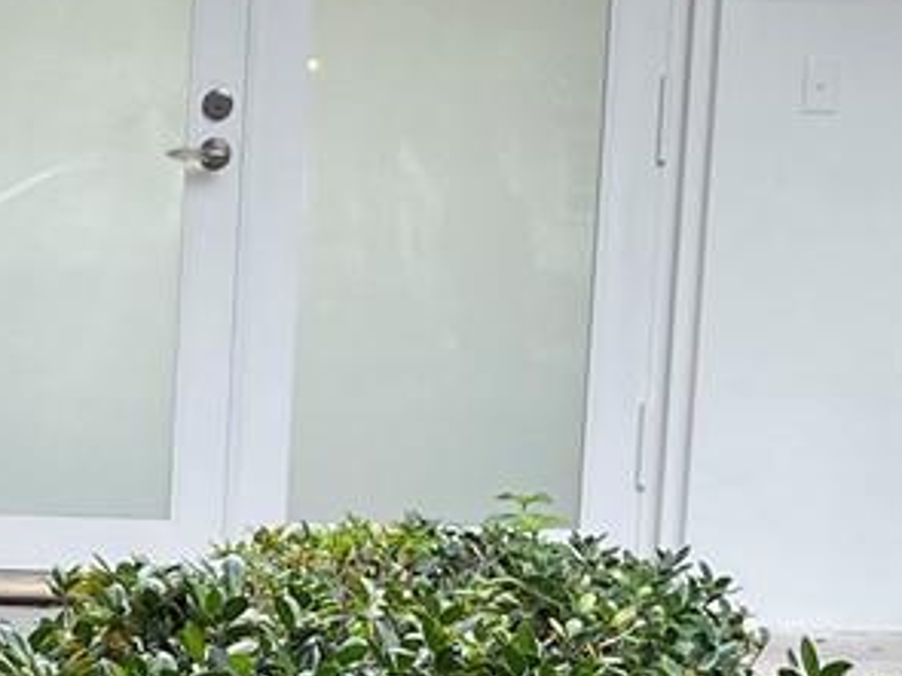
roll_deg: -0.8
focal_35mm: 141
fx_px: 3673
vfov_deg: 10.4
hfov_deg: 13.5
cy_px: 765
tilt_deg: -7.7
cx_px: -260
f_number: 1.6
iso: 50
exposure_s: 1/550
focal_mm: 5.1
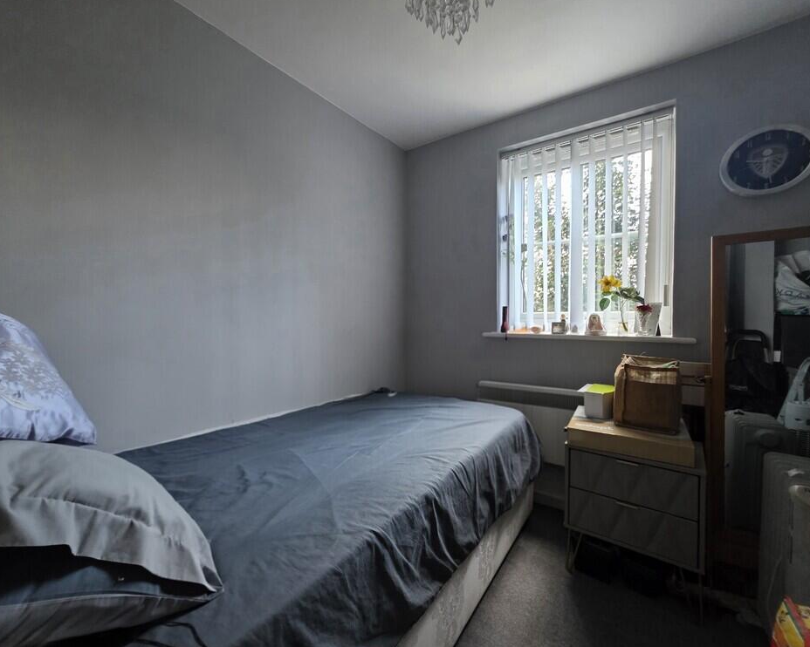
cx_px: 369
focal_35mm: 14
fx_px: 336
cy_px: 329
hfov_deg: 100.5
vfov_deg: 88.0
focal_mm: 2.2
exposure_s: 1/60.2
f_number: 1.9
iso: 500
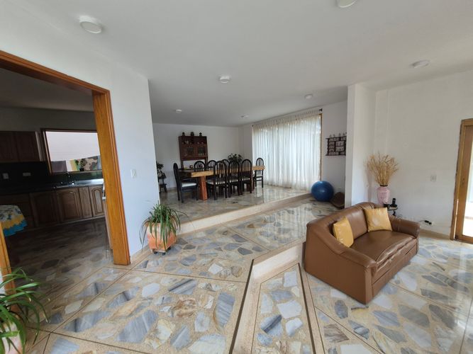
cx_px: 236
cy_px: 177
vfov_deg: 89.9
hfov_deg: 106.2
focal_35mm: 13
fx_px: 178
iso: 100
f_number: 2.2
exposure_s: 1/50
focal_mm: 1.74
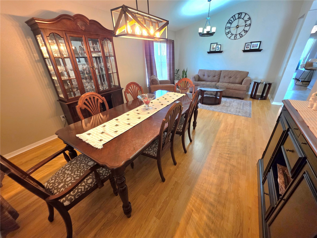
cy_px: 119
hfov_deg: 106.2
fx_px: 119
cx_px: 158
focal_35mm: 13
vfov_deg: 89.9
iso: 250
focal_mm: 2.2
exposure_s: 1/60.2
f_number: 1.9
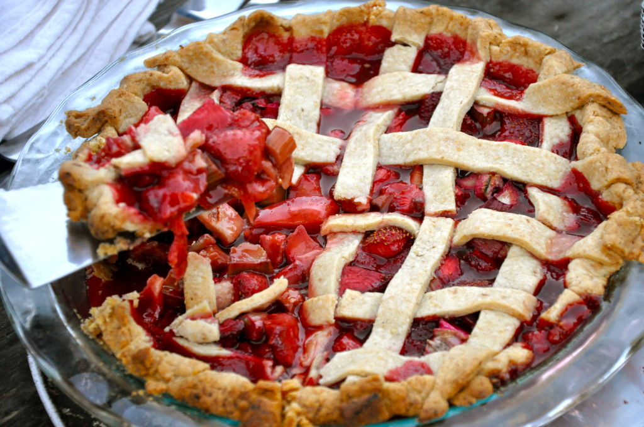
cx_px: 322
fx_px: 2010
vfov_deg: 12.1
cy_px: 214
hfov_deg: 18.2
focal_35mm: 112
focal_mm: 75
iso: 1100
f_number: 5.3
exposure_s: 1/125
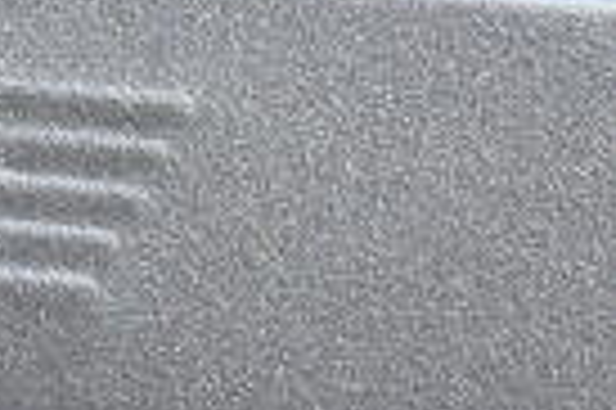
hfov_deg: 5.5
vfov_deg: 3.7
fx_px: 6276
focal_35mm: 367
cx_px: -751
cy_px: -11
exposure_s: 1/100
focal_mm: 55
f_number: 5.6
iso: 5600
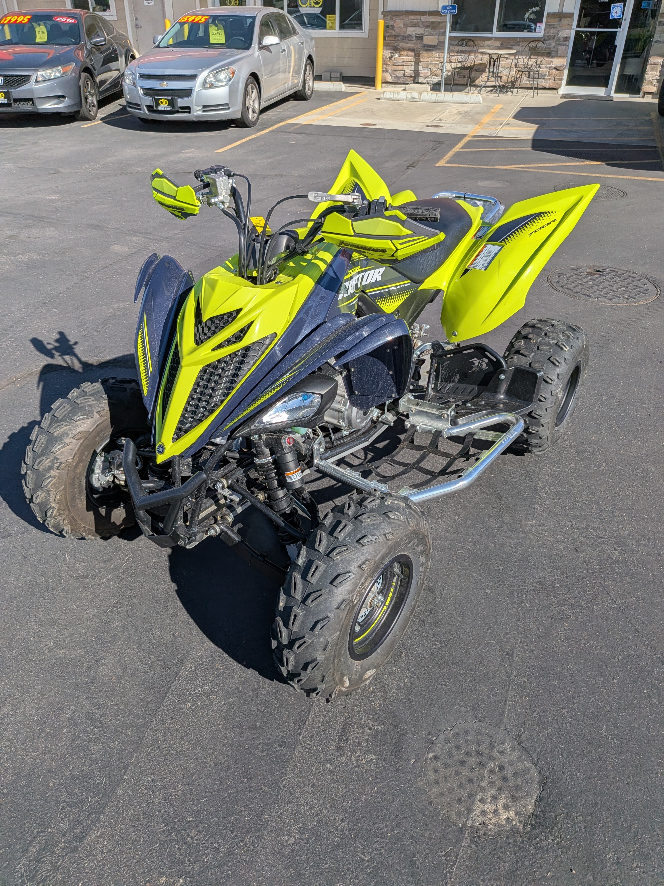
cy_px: 443
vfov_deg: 71.6
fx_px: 614
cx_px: 332
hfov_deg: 56.8
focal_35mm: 24
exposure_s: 1/2809
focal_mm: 4.53
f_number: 1.7
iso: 27
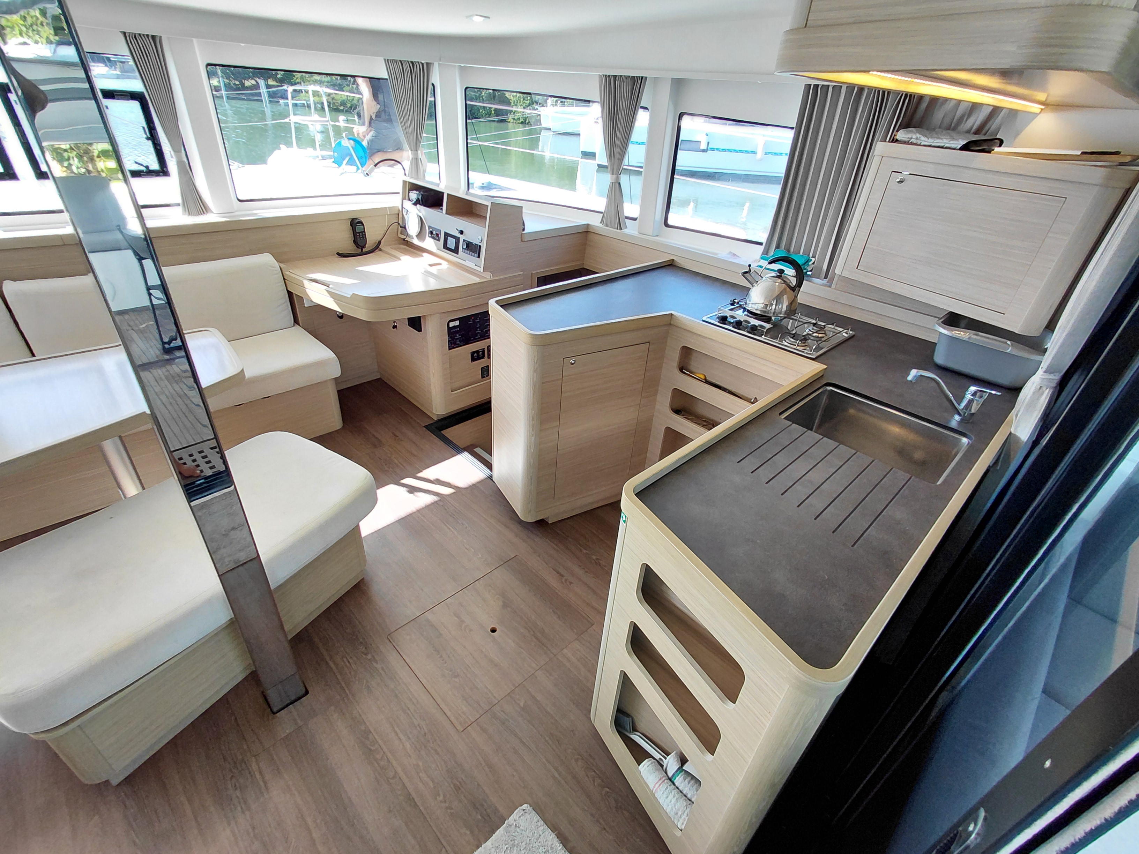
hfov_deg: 94.5
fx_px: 526
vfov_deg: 78.1
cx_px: 570
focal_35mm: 16
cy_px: 427
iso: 80
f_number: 2.2
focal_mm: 1.64
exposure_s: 1/100
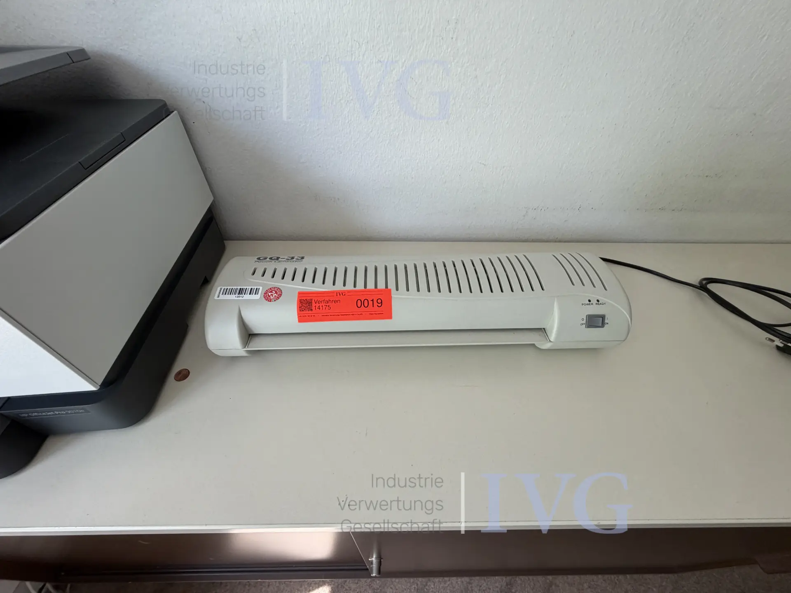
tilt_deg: -44.9
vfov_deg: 85.7
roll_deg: -4.1
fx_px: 320
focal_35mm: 14
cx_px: 396
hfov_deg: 102.1
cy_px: 296
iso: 100
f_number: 2.2
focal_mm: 2.22
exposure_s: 1/121
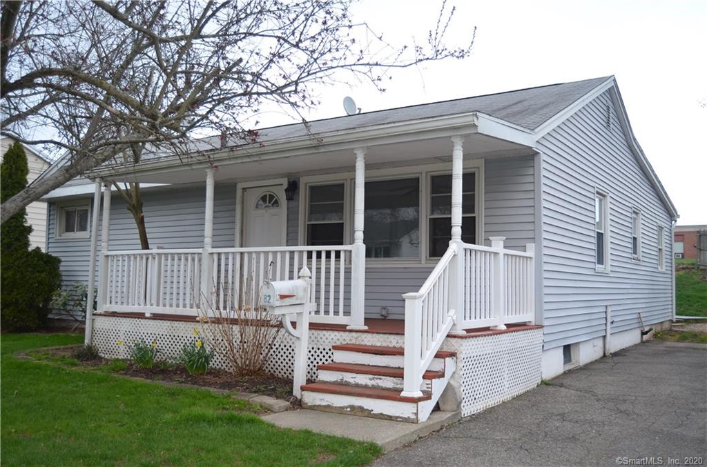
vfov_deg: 39.8
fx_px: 646
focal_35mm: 33
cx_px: 354
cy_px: 234
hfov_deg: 57.3
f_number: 3.5
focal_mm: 22
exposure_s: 1/80
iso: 100
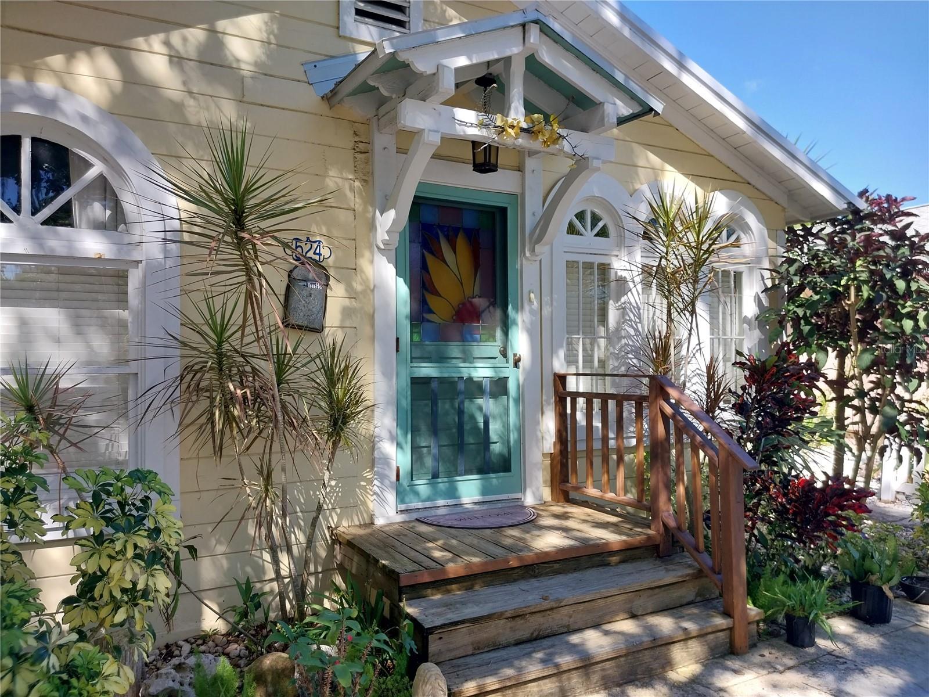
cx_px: 464
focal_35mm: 26
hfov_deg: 67.3
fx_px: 698
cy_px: 348
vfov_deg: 53.1
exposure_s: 1/172
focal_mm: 4
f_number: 1.8
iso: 20
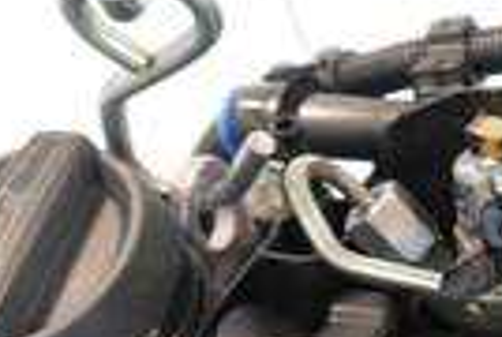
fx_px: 1453
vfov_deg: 13.0
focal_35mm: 104
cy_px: 374
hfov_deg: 17.3
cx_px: 790
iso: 2000
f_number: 3.5
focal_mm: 14
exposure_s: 1/125
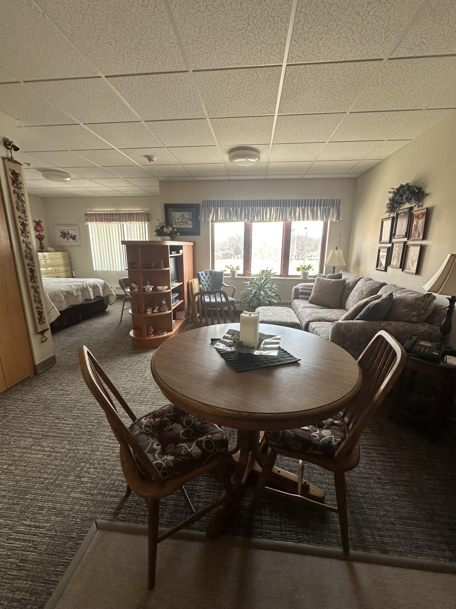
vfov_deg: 102.1
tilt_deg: -12.8
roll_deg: -0.3
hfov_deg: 85.7
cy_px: 304
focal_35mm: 14
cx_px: 228
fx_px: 246
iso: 100
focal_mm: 2.22
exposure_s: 1/99
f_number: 2.2
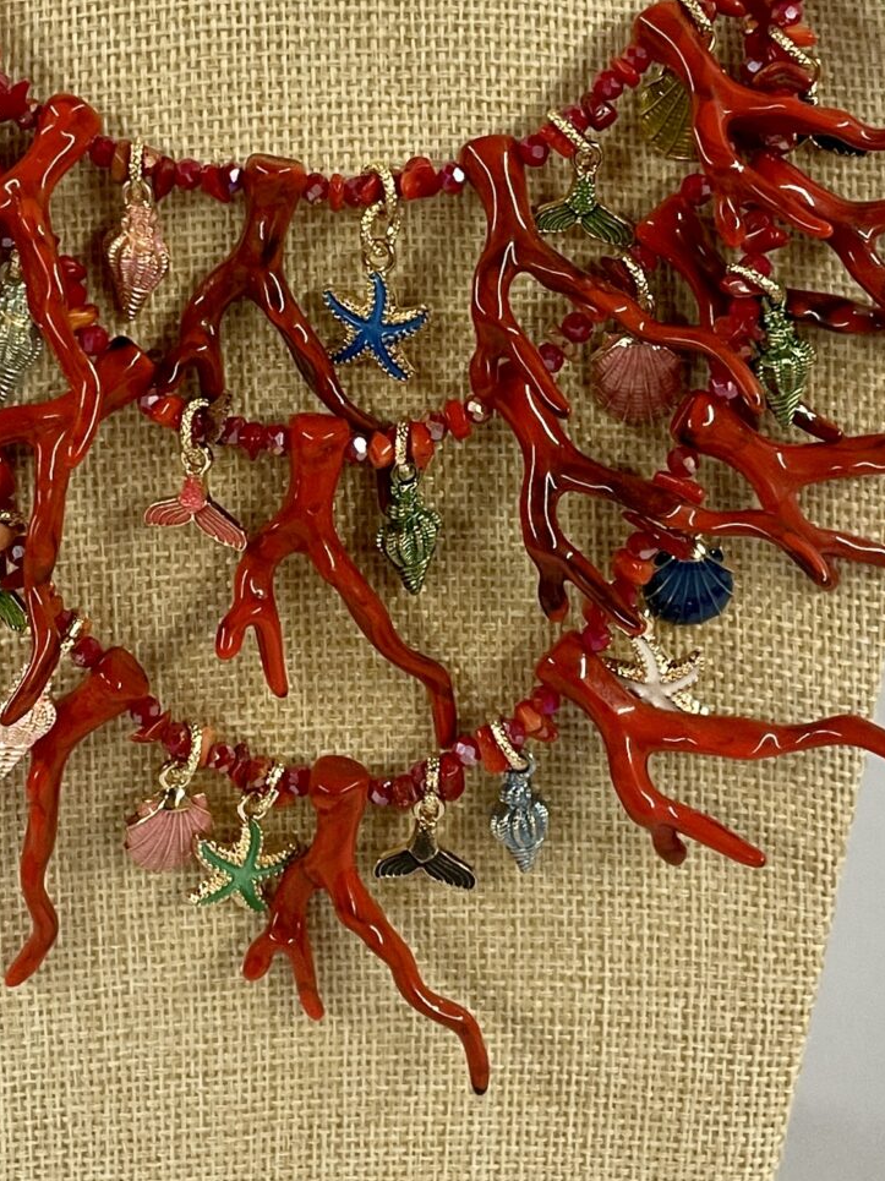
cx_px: 348
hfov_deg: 21.3
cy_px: 291
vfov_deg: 27.8
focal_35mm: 69
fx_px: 2354
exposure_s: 1/50
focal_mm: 4.2
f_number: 1.6
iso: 100
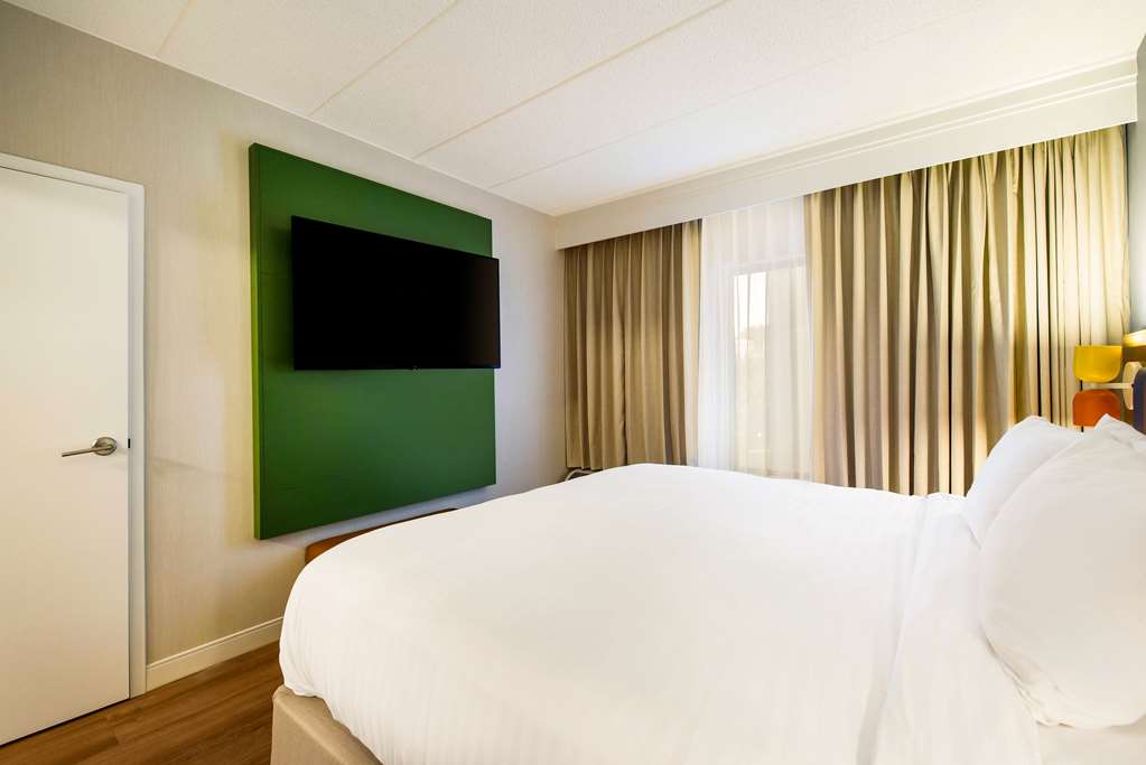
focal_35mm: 15
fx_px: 478
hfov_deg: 100.4
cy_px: 382
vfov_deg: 77.4
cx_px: 573
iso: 400
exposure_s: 1/8
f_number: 8
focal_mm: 15
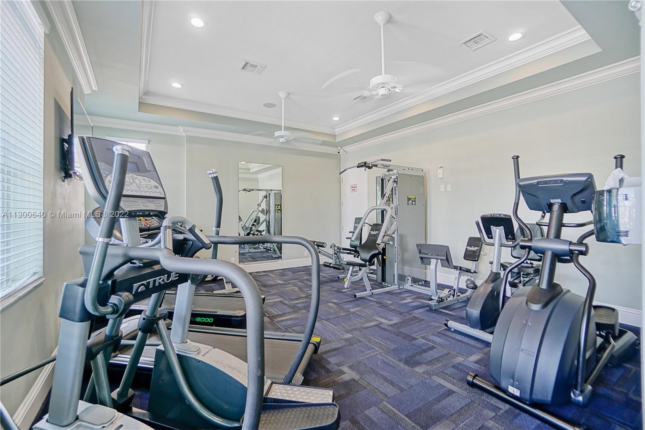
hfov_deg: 100.4
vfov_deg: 77.3
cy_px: 215
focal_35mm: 15
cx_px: 322
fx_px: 269
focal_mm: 10
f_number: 4
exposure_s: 1/20
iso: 160
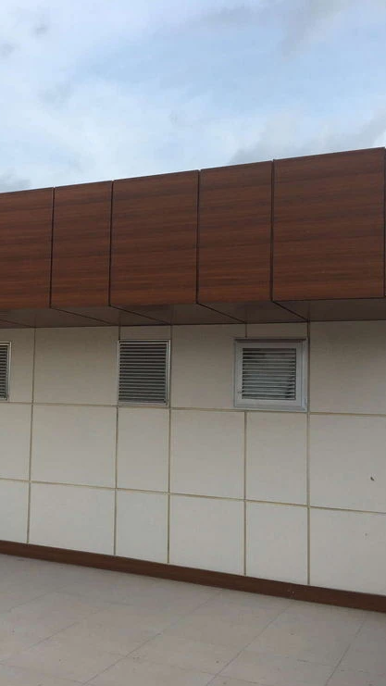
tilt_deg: +6.9
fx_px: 782
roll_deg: -3.7
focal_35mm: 43
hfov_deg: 26.9
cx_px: 52
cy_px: 349
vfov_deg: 47.4
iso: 25
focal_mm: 4.15
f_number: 2.2
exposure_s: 1/1241
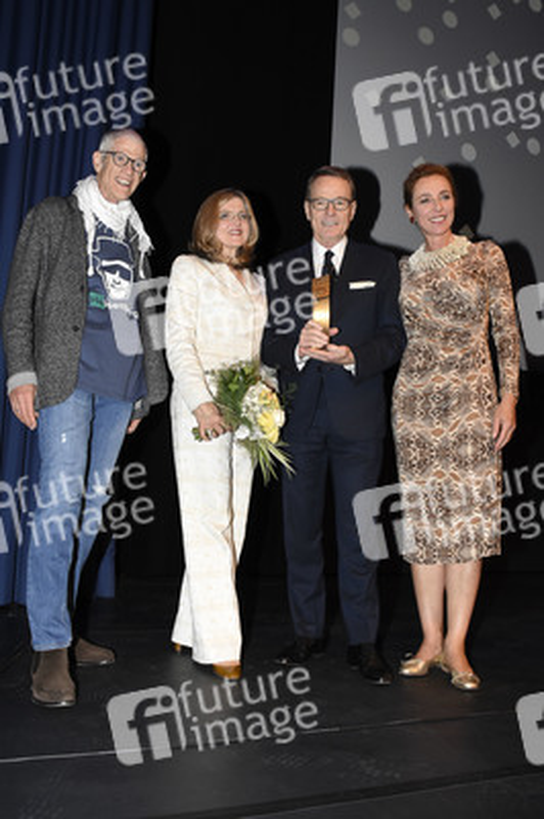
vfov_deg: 67.4
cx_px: 272
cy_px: 410
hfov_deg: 47.9
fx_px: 613
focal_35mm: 27
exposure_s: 1/160
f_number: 6.3
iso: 1600
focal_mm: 18
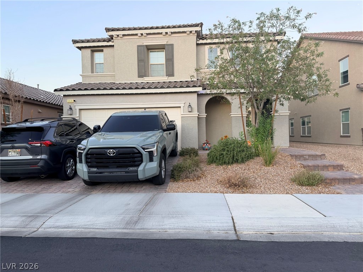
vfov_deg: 56.8
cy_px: 136
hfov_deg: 71.6
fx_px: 252
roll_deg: +1.1
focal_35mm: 24
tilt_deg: +0.4
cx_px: 182
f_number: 1.78
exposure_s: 1/121
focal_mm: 6.76
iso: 160
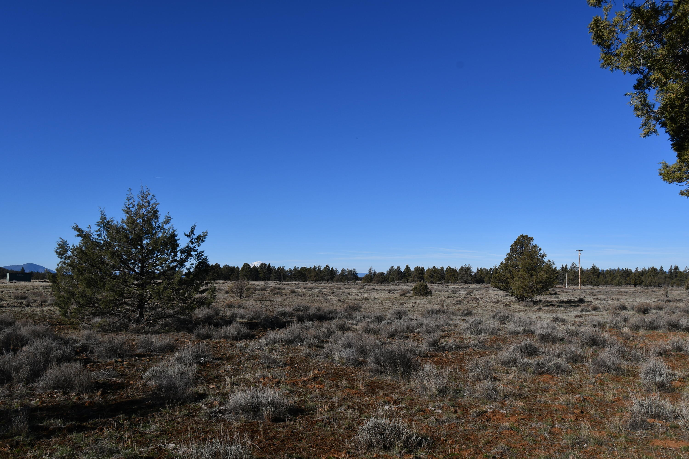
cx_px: 344
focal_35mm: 30
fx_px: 574
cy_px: 230
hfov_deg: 61.9
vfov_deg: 43.6
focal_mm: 20
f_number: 10
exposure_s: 1/400
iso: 100
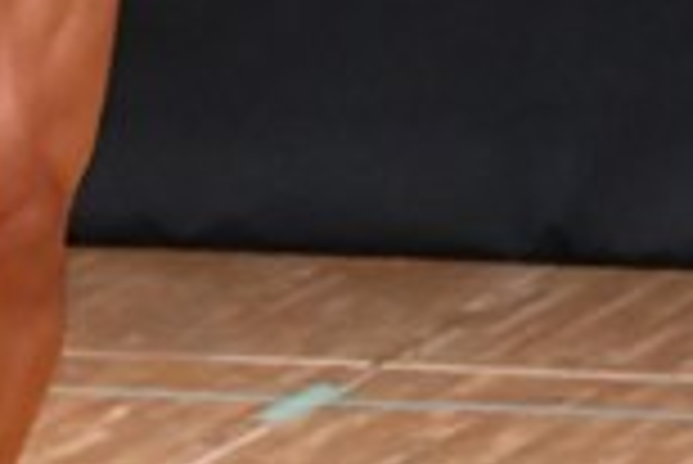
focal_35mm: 1206
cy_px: -356
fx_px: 23237
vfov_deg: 1.1
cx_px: -250
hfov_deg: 1.7
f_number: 5.6
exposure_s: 1/400
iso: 6400
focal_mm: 160
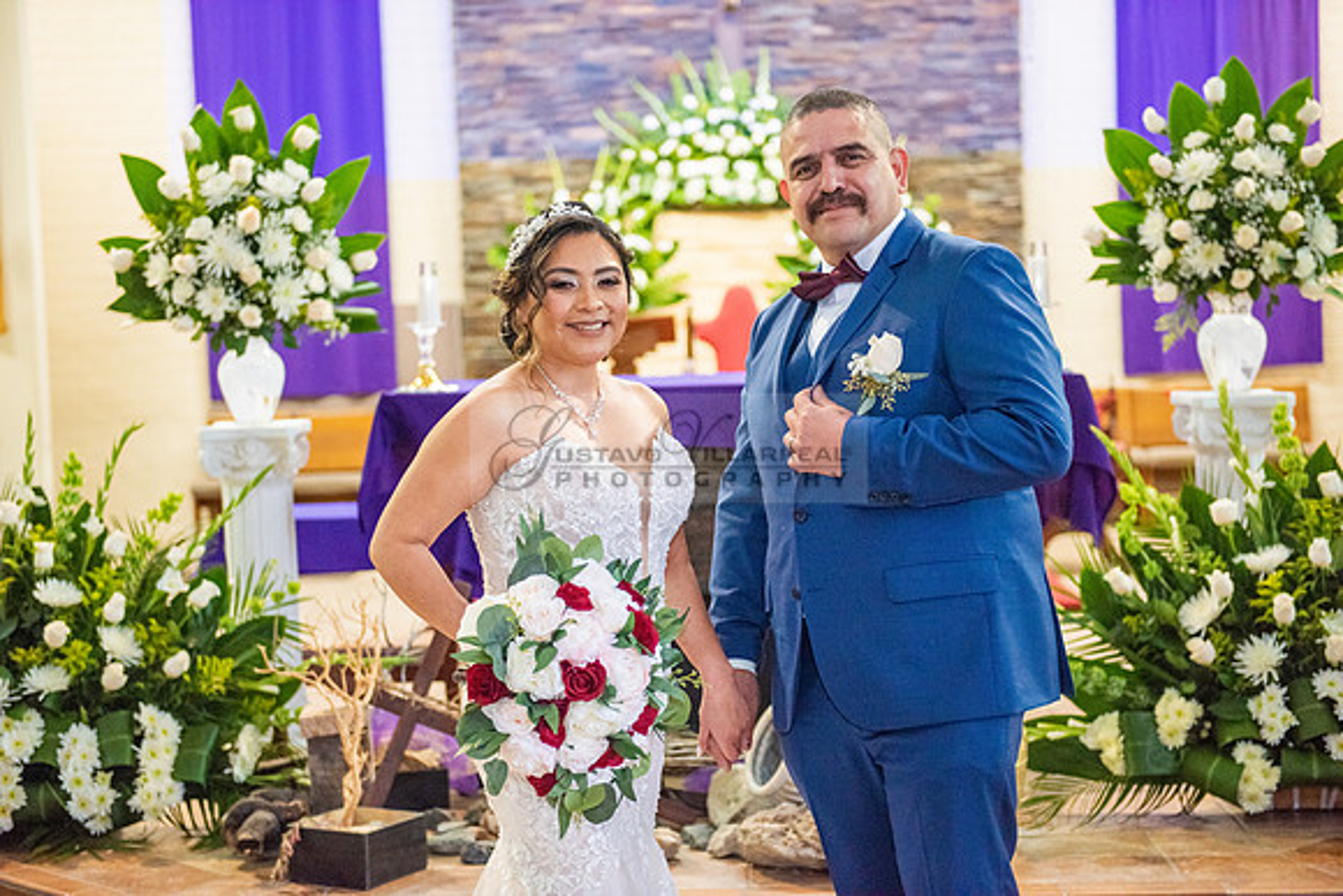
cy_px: 448
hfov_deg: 33.4
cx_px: 672
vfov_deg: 22.6
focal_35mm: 60
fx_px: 2239
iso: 2000
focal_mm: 60
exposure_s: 1/160
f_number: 2.8
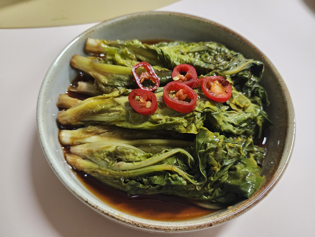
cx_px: 158
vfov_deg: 58.9
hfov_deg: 73.9
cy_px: 118
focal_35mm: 23
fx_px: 209
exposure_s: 1/120
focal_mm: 6.4
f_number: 1.8
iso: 800
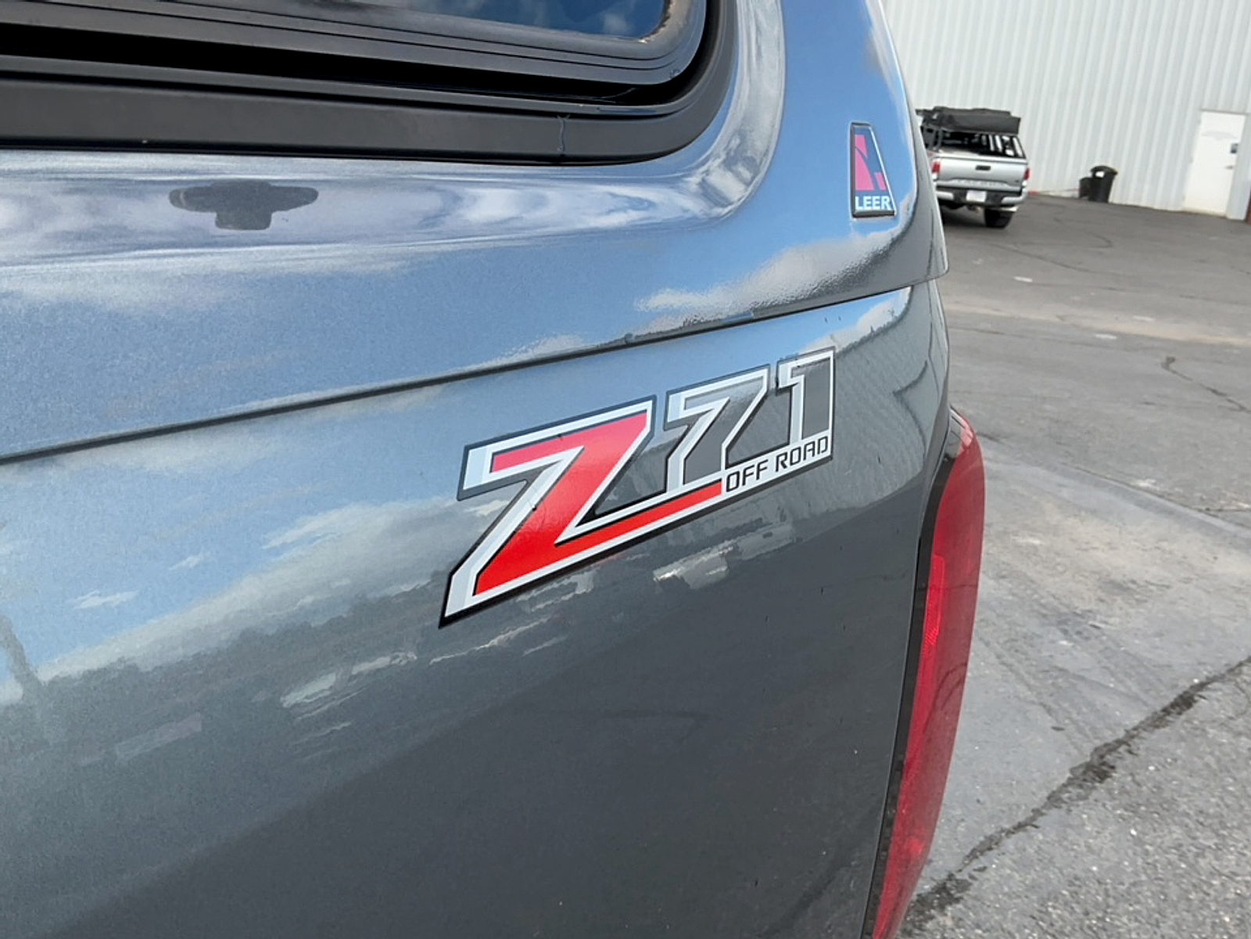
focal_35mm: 30
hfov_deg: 60.0
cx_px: 626
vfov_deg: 46.8
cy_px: 470
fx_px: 1084
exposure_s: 1/389
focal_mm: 3
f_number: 1.8
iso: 25
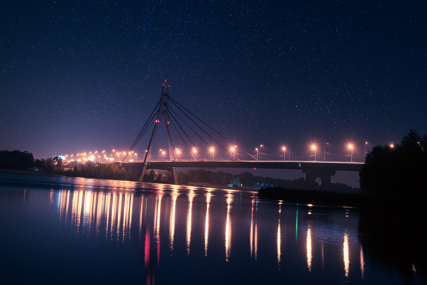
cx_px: 214
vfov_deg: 29.9
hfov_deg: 43.6
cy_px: 142
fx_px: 534
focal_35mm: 45
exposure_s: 15
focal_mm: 45
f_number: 8
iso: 160
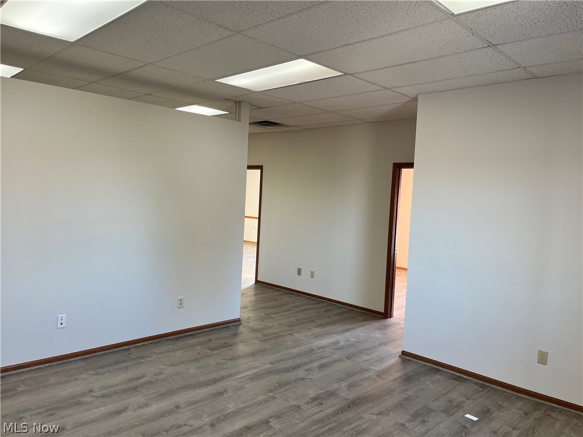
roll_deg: -3.1
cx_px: 292
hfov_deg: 67.3
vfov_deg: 53.1
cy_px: 218
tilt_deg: -2.0
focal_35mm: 26
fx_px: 438
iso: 125
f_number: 1.6
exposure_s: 1/120
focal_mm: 5.1
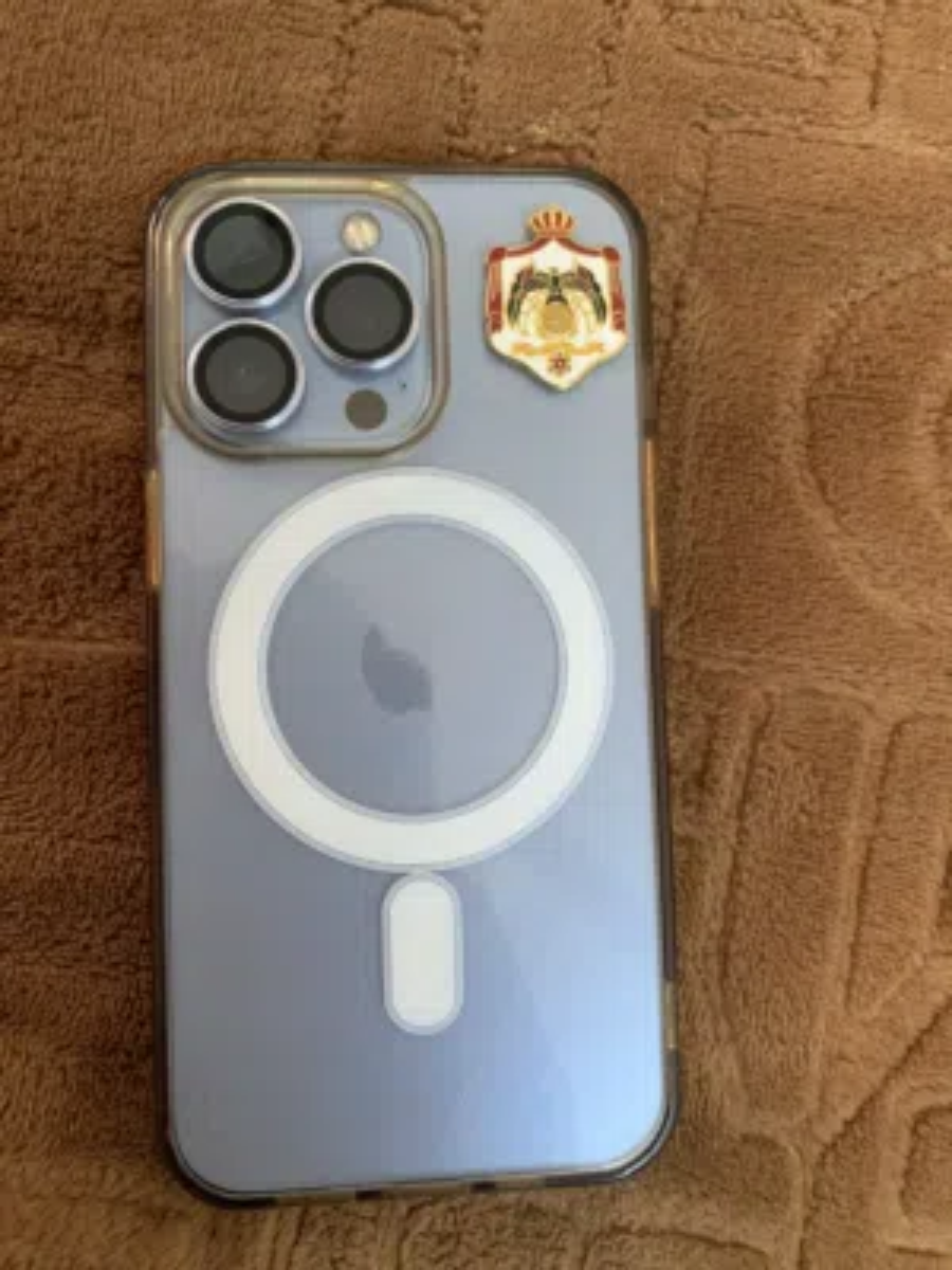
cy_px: 635
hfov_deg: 53.1
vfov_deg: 67.3
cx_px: 476
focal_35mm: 26
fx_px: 953
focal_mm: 4.25
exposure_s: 1/50
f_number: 1.8
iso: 250
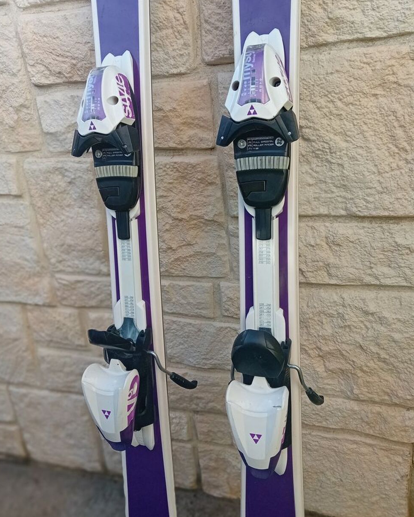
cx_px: 208
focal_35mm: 30
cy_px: 248
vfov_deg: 58.7
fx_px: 459
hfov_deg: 48.5
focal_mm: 3.38
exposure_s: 1/171
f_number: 2.8
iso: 125
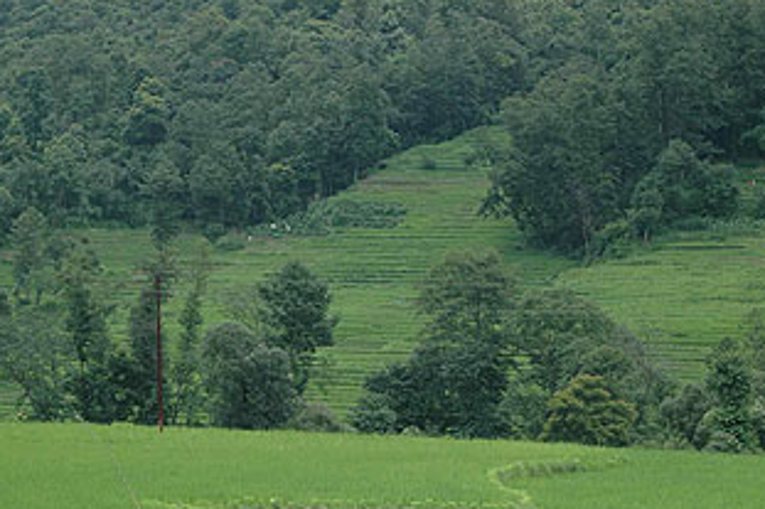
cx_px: 408
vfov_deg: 9.0
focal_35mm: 152
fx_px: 3228
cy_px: 220
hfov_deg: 13.5
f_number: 8
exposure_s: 1/250
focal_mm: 70
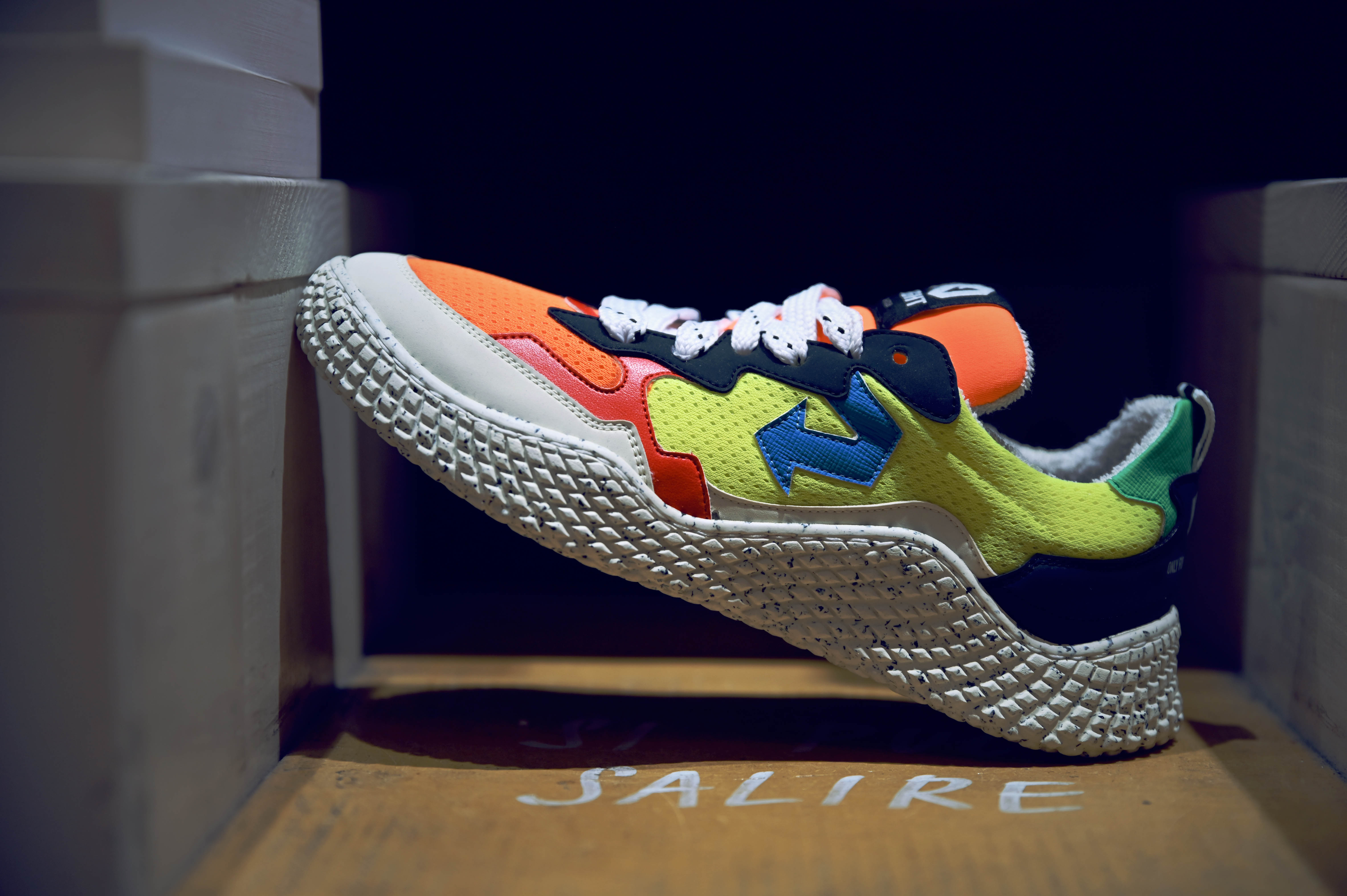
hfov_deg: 28.9
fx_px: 2617
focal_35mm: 70
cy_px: 448
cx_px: 674
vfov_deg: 19.4
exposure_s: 1/100
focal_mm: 70
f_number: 2.8
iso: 400
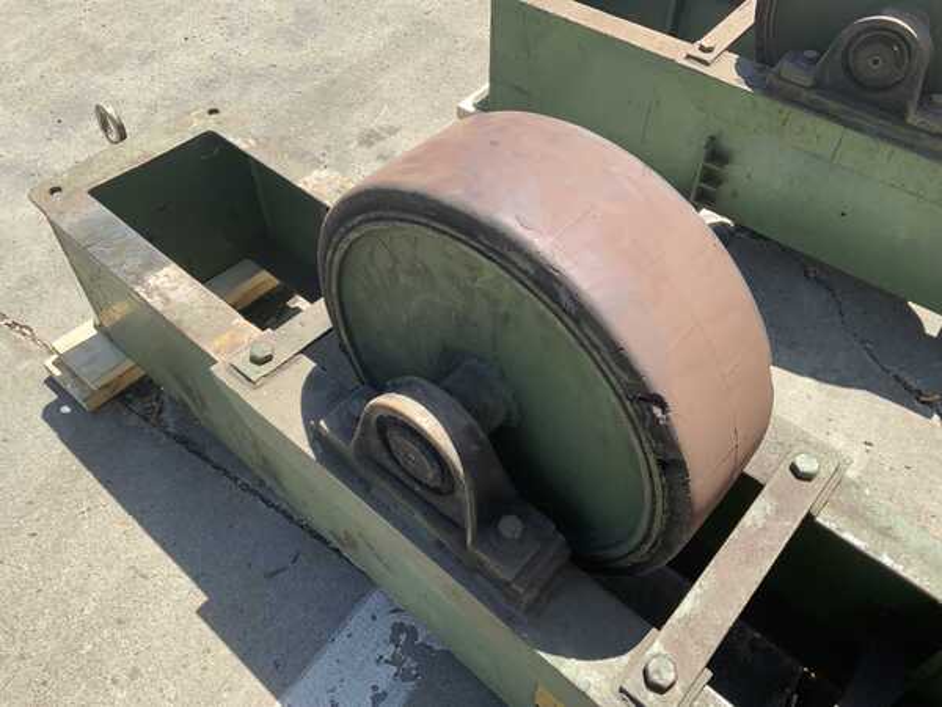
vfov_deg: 48.2
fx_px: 789
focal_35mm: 29
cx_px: 471
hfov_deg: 61.7
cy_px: 354
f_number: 1.8
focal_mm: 3
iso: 16
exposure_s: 1/804
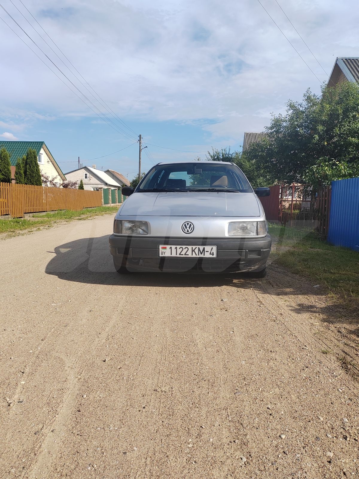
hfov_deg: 51.4
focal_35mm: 27
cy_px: 240
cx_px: 180
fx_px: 373
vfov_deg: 65.3
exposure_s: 1/1700
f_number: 1.9
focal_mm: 5.52
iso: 100
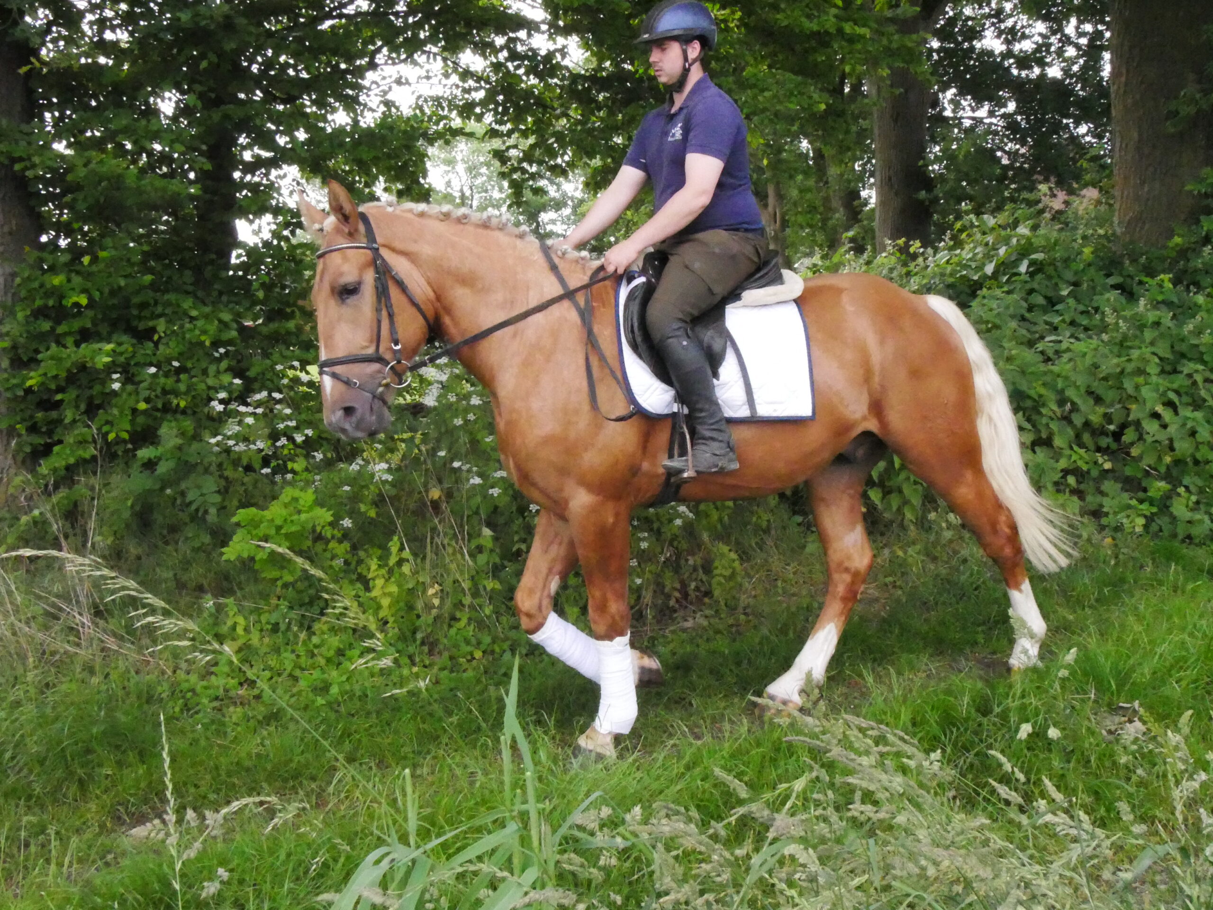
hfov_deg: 49.0
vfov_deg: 37.7
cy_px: 455
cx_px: 606
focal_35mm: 38
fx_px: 1332
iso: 12800
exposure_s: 1/640
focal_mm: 19
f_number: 20
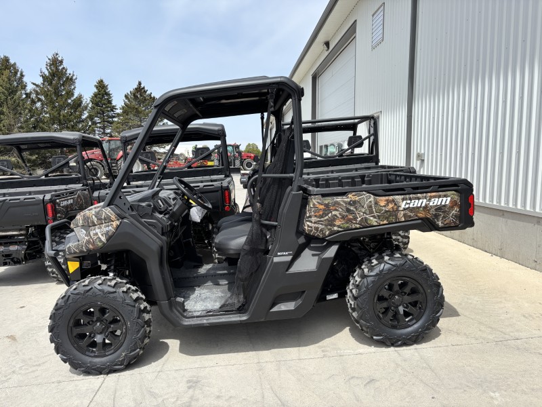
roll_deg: -0.1
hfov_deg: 67.3
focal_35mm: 26
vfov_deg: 53.1
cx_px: 271
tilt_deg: -7.0
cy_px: 204
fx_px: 407
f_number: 1.6
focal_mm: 5.96
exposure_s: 1/3021
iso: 50
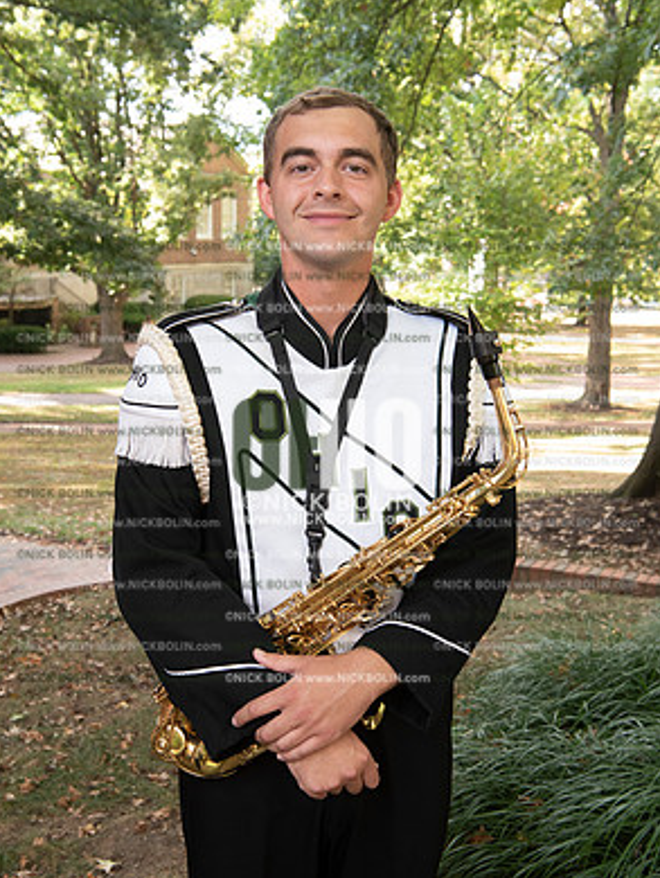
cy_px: 462
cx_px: 327
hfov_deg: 28.6
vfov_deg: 37.5
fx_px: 1295
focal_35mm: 51
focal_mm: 46
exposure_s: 1/100
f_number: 8
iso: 800
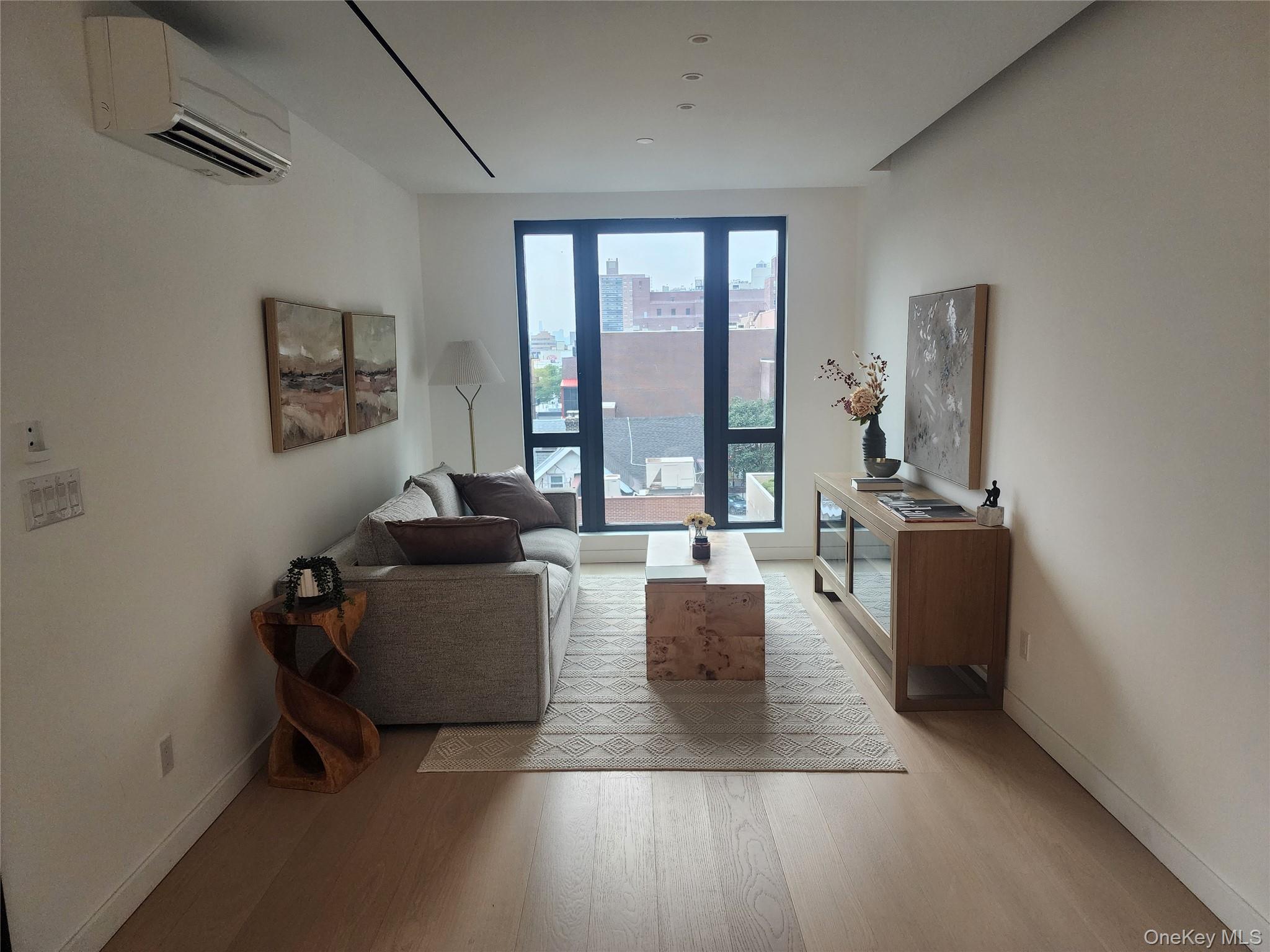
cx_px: 635
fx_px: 844
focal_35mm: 23
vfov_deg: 58.9
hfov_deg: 73.9
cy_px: 476
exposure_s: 1/120
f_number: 1.8
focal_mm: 6.4
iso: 250
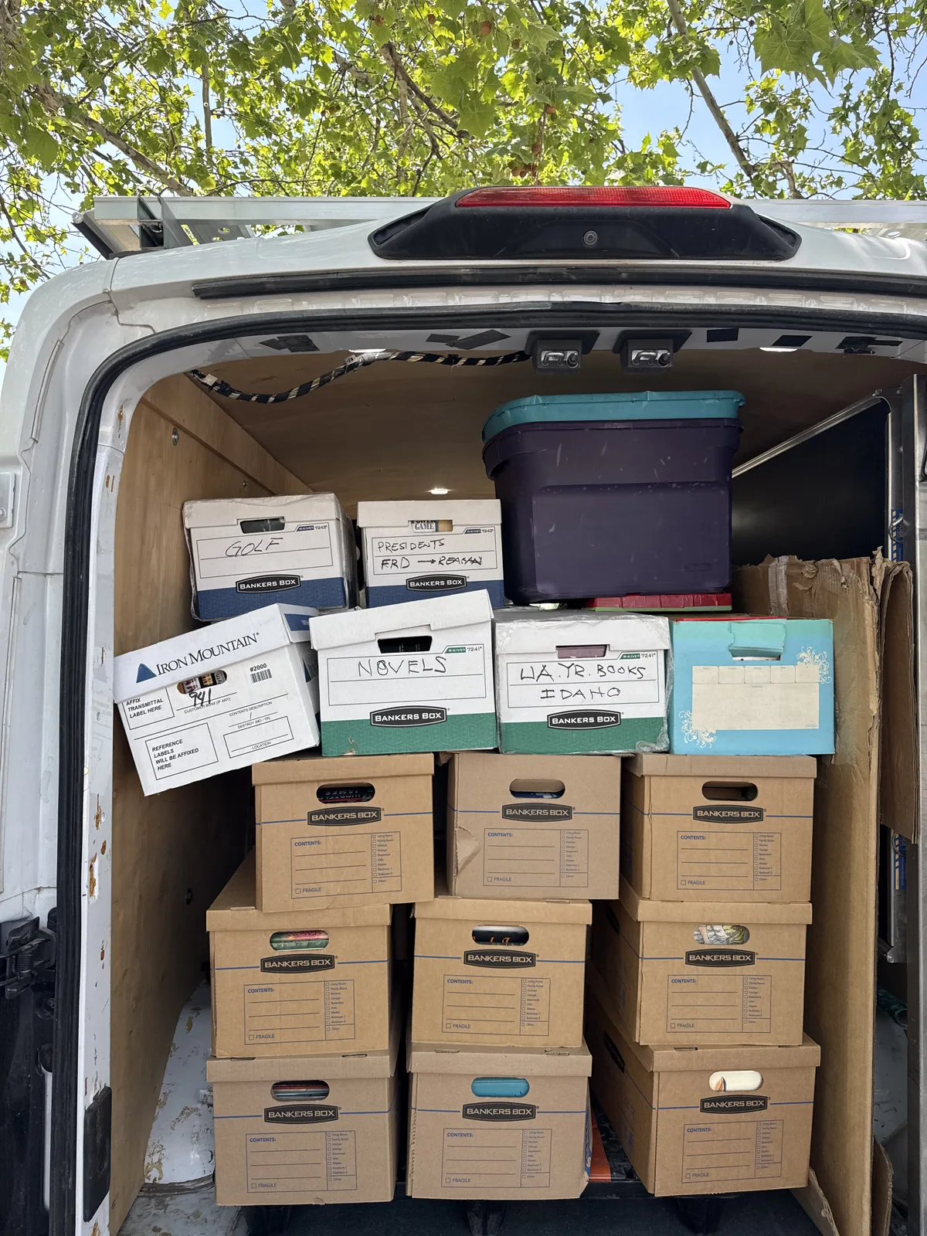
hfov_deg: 56.8
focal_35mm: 24
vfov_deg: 71.6
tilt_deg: +2.4
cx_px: 464
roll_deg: -2.0
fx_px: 857
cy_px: 618
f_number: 1.78
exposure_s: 1/632
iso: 100
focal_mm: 6.76
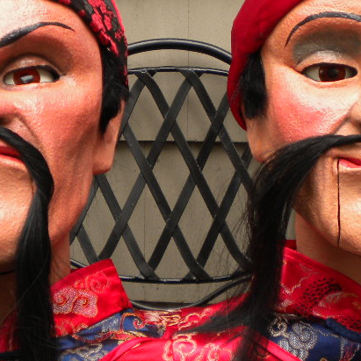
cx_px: 161
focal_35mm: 77
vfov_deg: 22.4
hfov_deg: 22.5
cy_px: 128
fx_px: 909
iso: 80
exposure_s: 1/104
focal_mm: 6.3
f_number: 3.1
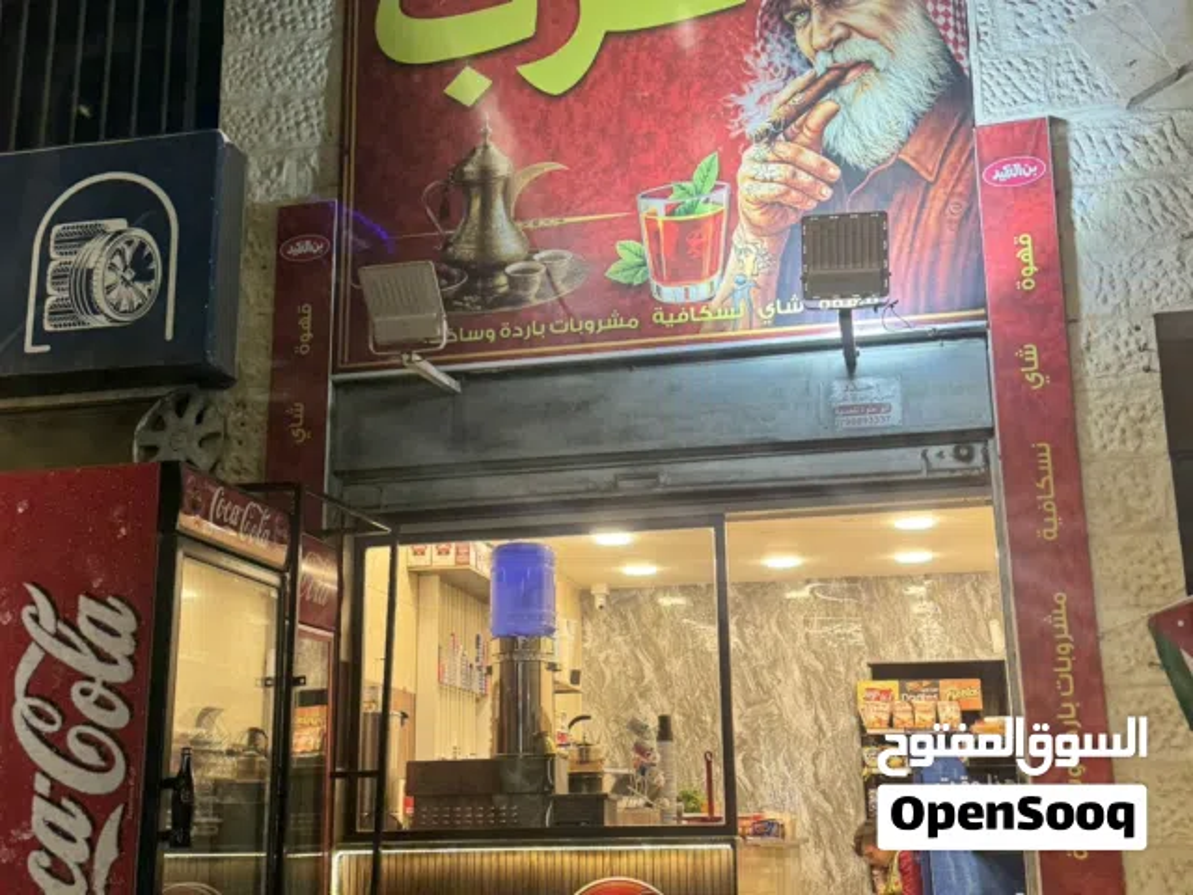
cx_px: 596
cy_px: 448
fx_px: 827
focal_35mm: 24
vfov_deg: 56.8
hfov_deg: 71.6
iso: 160
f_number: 1.78
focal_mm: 6.76
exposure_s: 1/100
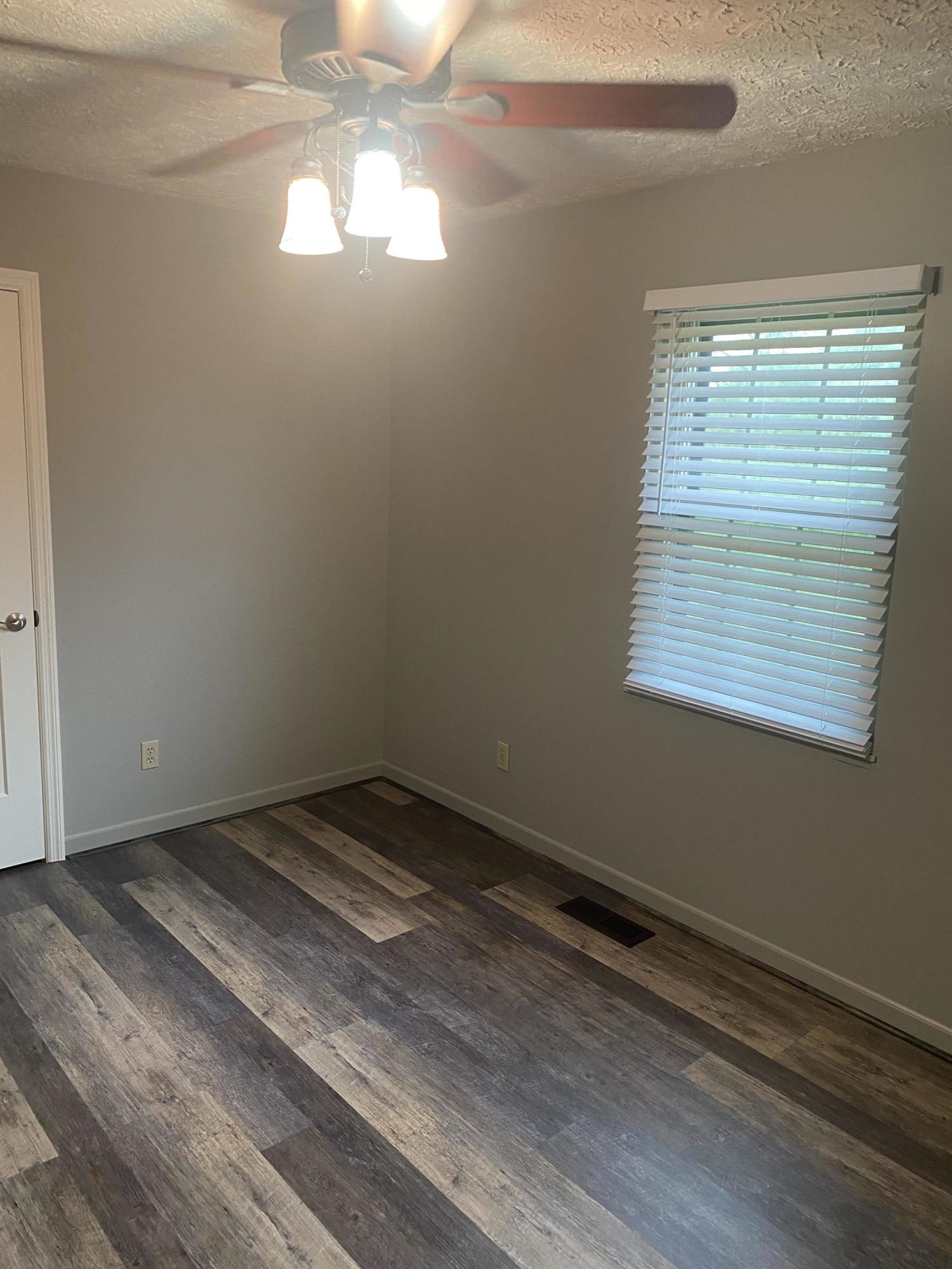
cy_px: 634
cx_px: 476
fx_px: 953
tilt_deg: -9.5
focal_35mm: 26
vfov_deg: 67.3
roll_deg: -2.0
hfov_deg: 53.1
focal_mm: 4.25
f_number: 1.8
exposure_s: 1/60
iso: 160
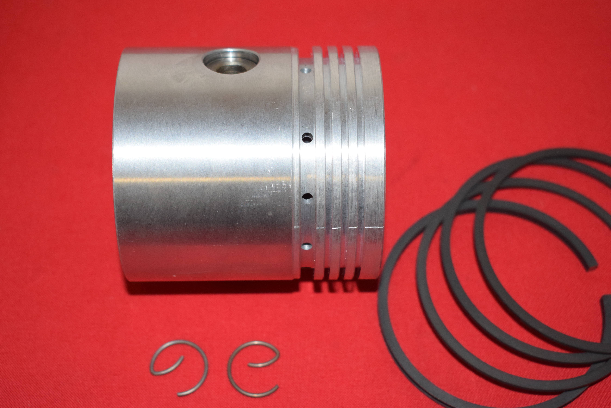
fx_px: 1146
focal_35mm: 68
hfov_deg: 29.9
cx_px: 306
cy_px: 204
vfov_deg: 20.2
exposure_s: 1/200
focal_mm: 45
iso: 1250
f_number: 5
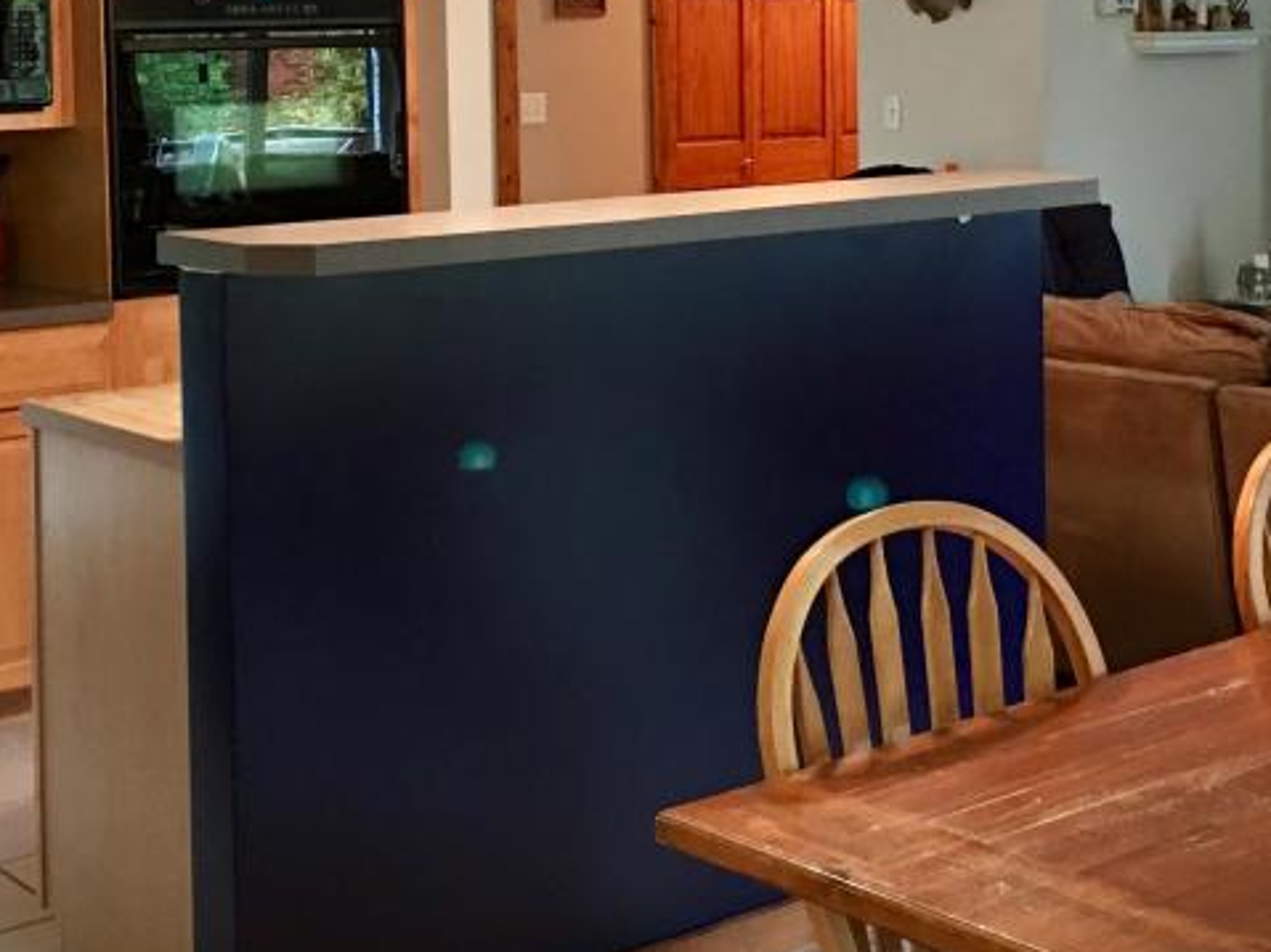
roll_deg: +1.4
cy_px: 133
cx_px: 698
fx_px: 2276
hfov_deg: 31.2
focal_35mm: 62
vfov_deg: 23.1
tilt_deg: -1.8
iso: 64
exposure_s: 1/4
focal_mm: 4.15
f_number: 2.2
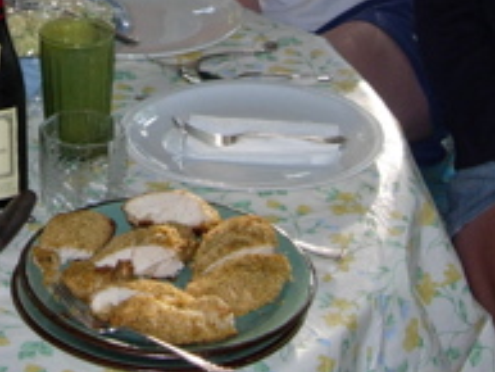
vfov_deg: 11.5
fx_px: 1803
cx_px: 64
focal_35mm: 126
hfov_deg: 15.5
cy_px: -85
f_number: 2.8
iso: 79
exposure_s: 1/203
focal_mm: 7.8
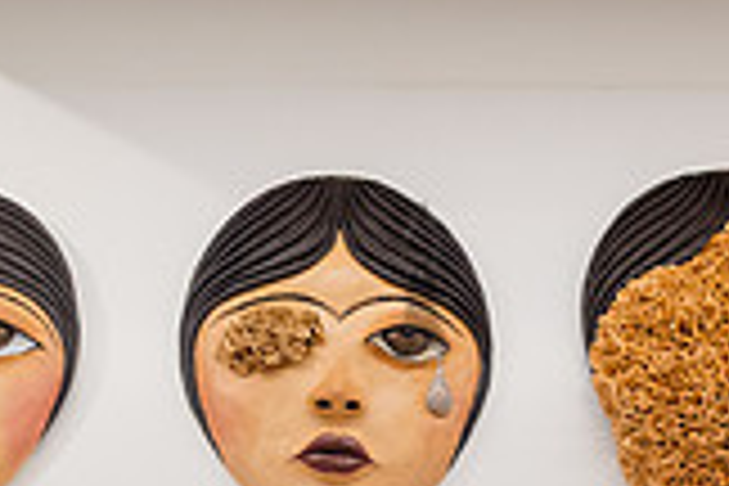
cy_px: 713
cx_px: 418
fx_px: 2572
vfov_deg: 10.5
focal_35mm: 127
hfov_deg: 16.1
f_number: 4.5
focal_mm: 35
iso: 1600
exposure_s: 1/320
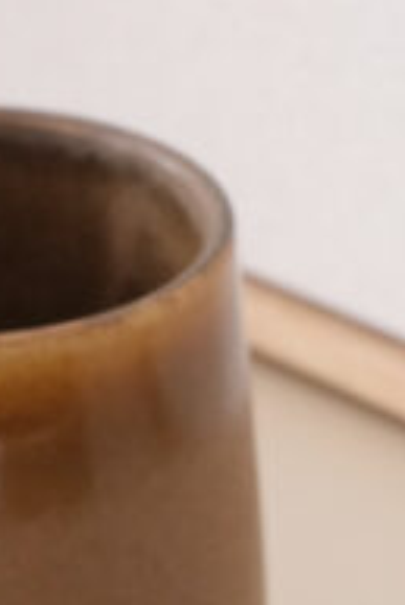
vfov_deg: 8.3
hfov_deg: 5.6
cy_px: 571
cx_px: 220
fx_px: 4160
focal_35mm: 247
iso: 160
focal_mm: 35
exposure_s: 1/52
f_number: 2.8
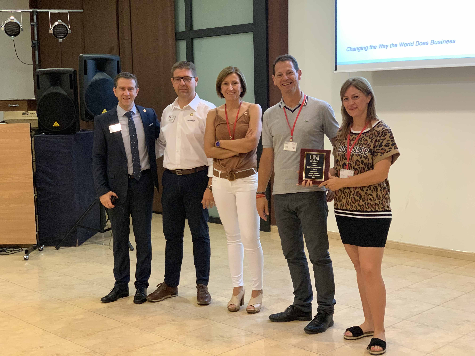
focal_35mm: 52
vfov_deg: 28.0
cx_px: 238
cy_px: 178
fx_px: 714
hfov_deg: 36.8
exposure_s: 1/33
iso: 500
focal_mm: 6
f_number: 2.4
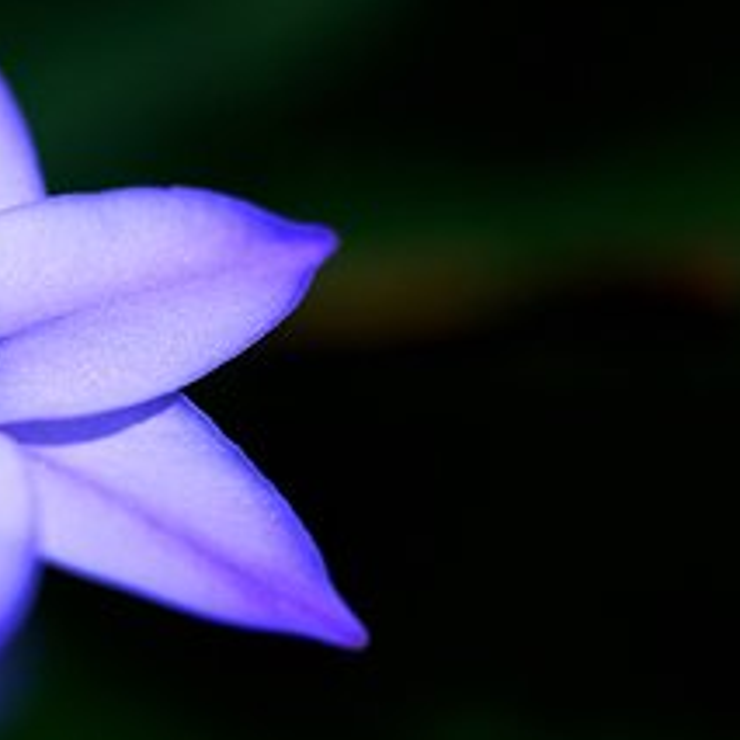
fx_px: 6675
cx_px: 45
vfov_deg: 6.3
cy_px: 292
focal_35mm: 276
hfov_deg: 6.3
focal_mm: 90
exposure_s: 1/3000
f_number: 4
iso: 100
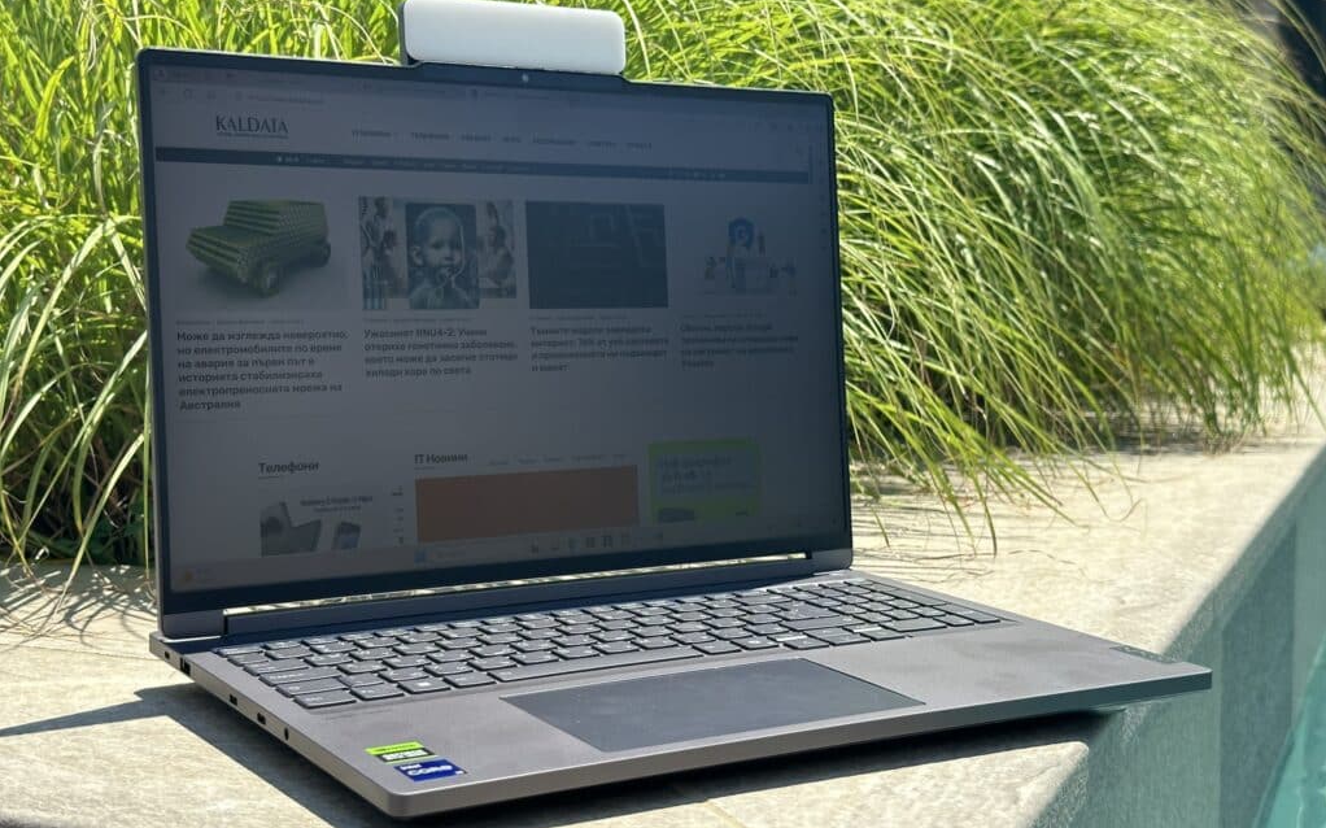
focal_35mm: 51
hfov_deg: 39.6
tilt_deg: -3.9
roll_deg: -0.5
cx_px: 663
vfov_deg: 25.3
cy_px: 413
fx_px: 1842
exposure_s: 1/2252
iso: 64
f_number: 1.78
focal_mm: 6.86
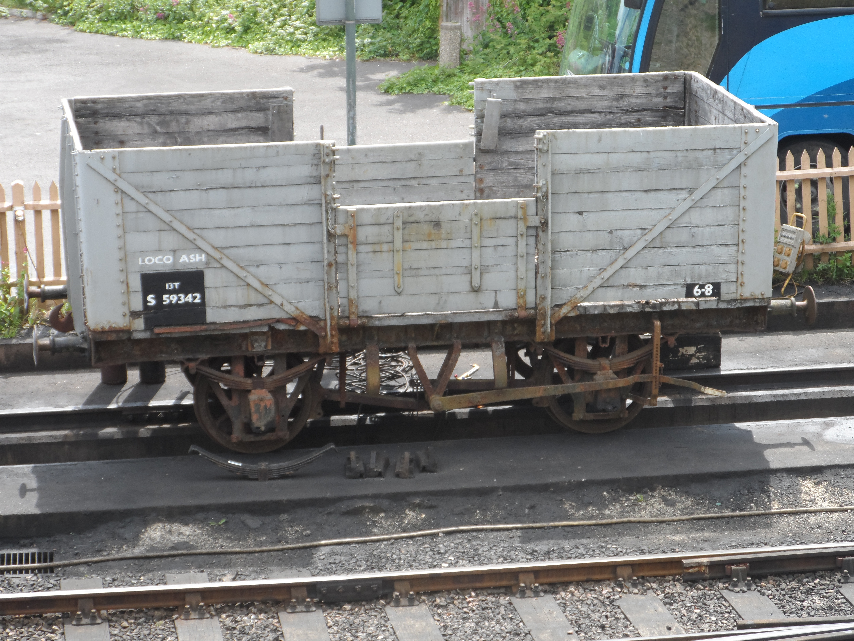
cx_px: 427
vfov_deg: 12.3
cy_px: 320
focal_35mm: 120
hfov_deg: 16.4
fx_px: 2960
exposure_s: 1/125
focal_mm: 19.5
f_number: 4.6
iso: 80
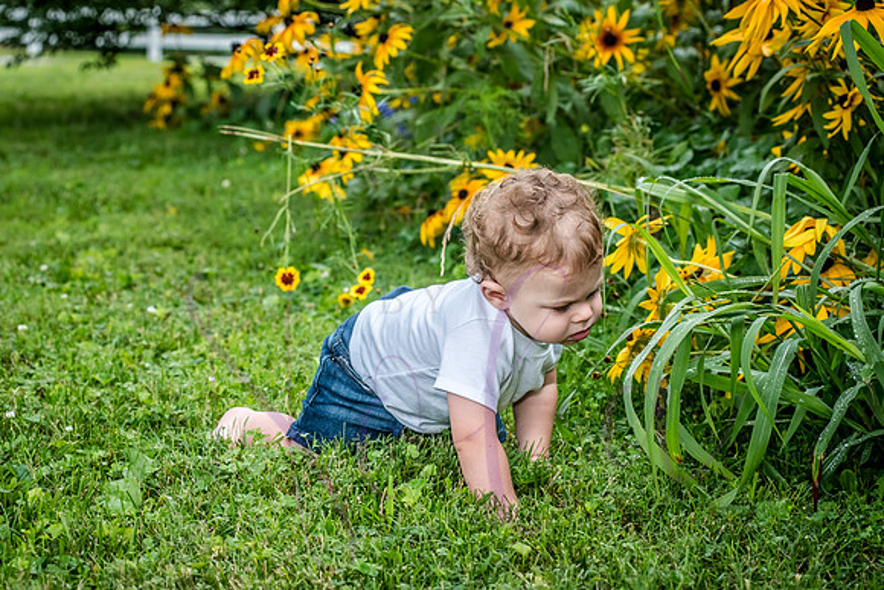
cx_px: 449
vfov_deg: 15.6
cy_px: 289
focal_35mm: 88
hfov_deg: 23.1
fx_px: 2159
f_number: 6.3
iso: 500
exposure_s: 1/320
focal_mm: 80
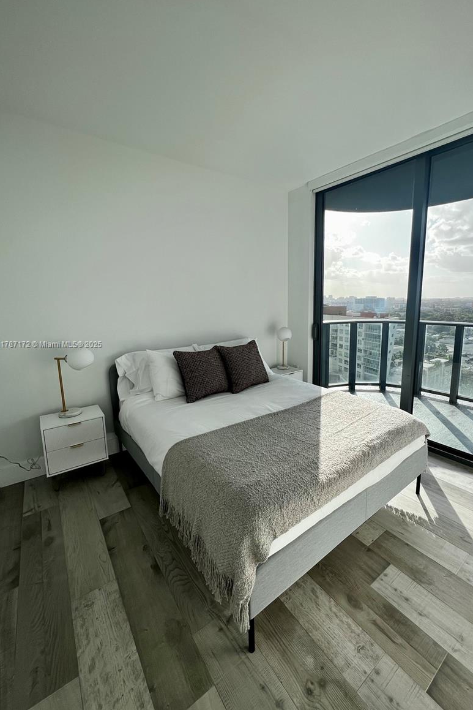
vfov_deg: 104.2
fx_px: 276
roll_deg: -0.4
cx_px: 265
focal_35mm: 14
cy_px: 345
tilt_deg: -7.5
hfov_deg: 80.9
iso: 32
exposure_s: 1/539
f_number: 1.8
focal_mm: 1.57
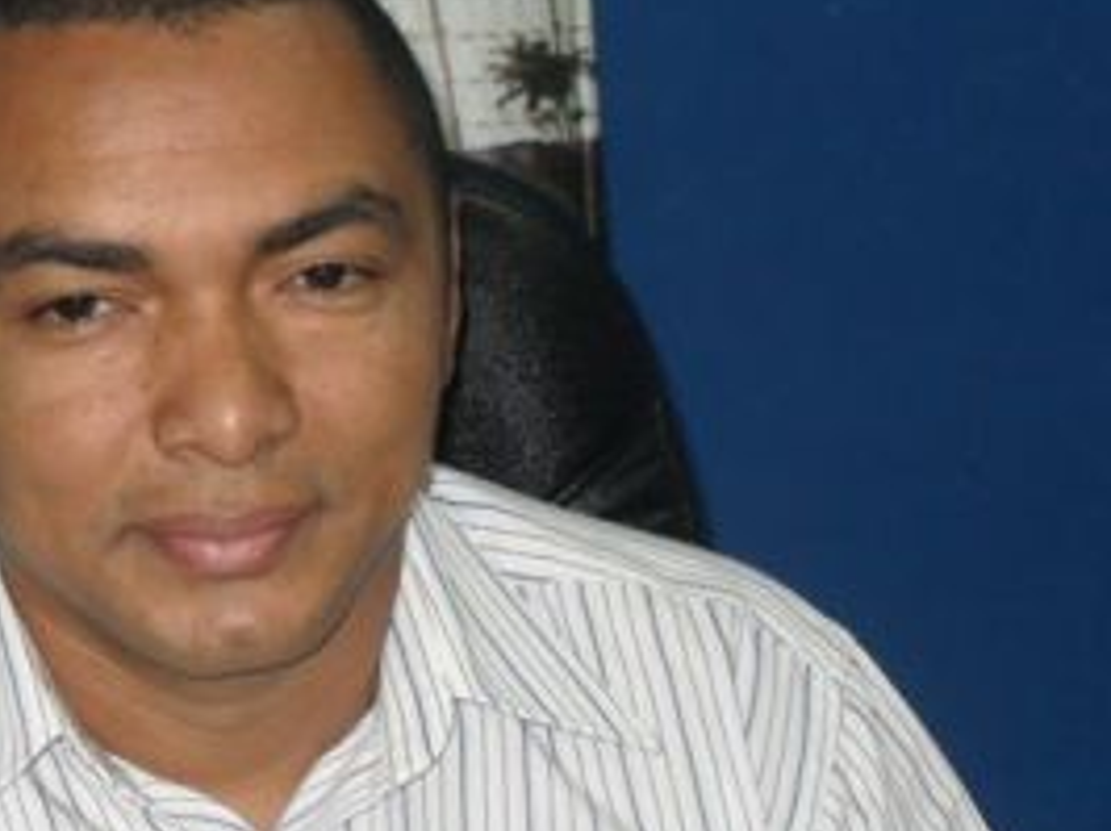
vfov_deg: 12.5
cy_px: 384
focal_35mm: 118
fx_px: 3784
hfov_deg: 16.6
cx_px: 255
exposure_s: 1/60
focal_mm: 12.3
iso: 200
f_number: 4
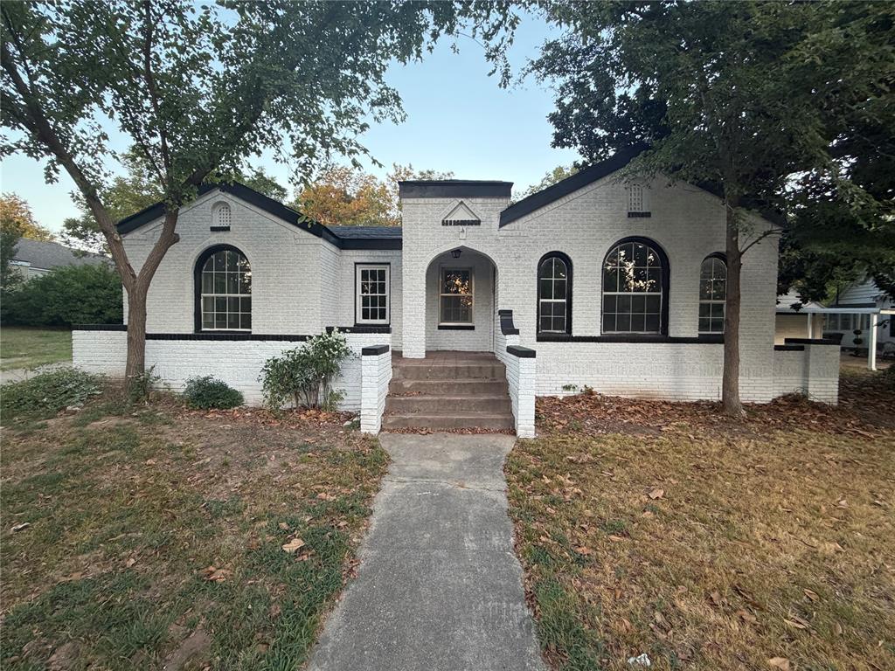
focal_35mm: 14
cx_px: 448
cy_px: 336
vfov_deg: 85.7
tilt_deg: -2.1
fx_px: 362
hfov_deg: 102.1
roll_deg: -0.5
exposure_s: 1/121
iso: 250
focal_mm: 2.22
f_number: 2.2
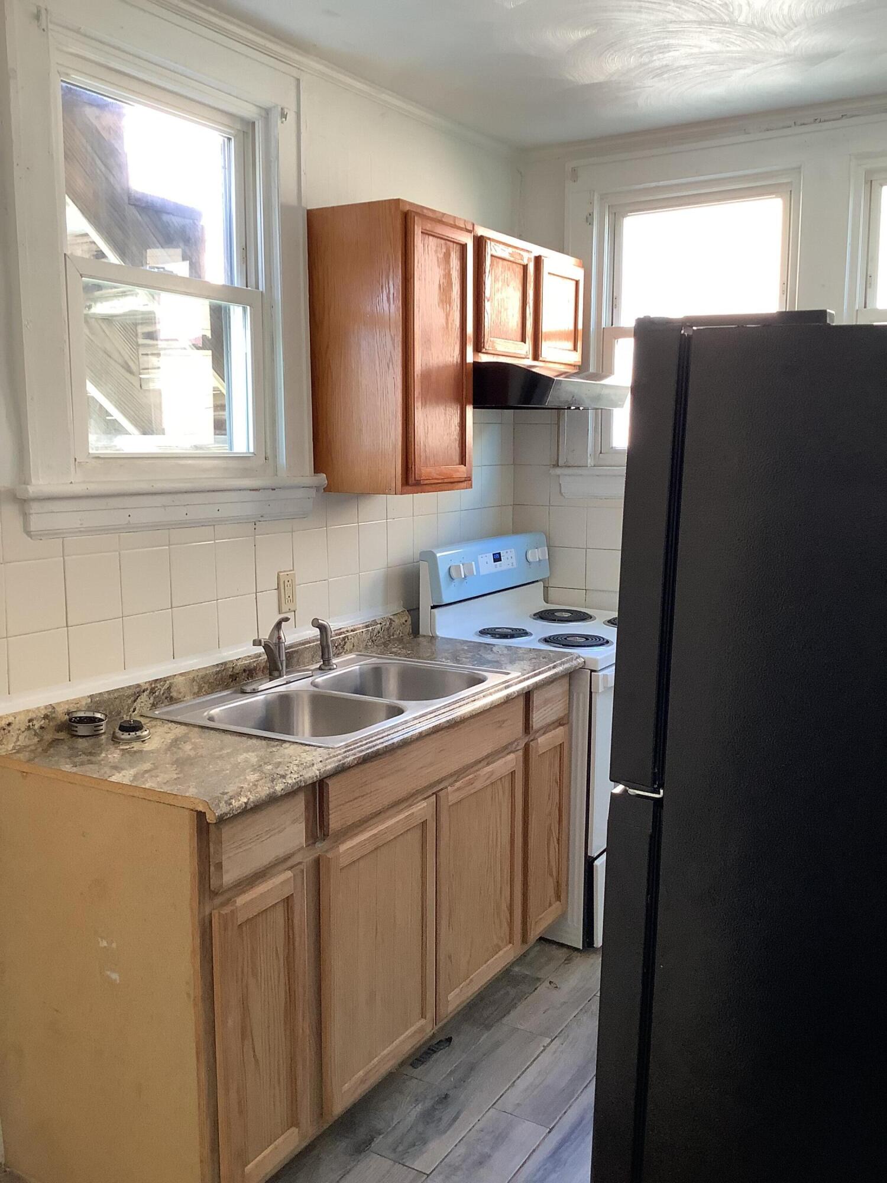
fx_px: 1059
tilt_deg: -9.3
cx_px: 444
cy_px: 592
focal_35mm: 31
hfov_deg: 45.4
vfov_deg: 58.4
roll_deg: -0.5
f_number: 2.4
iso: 80
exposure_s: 1/60
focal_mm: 3.3
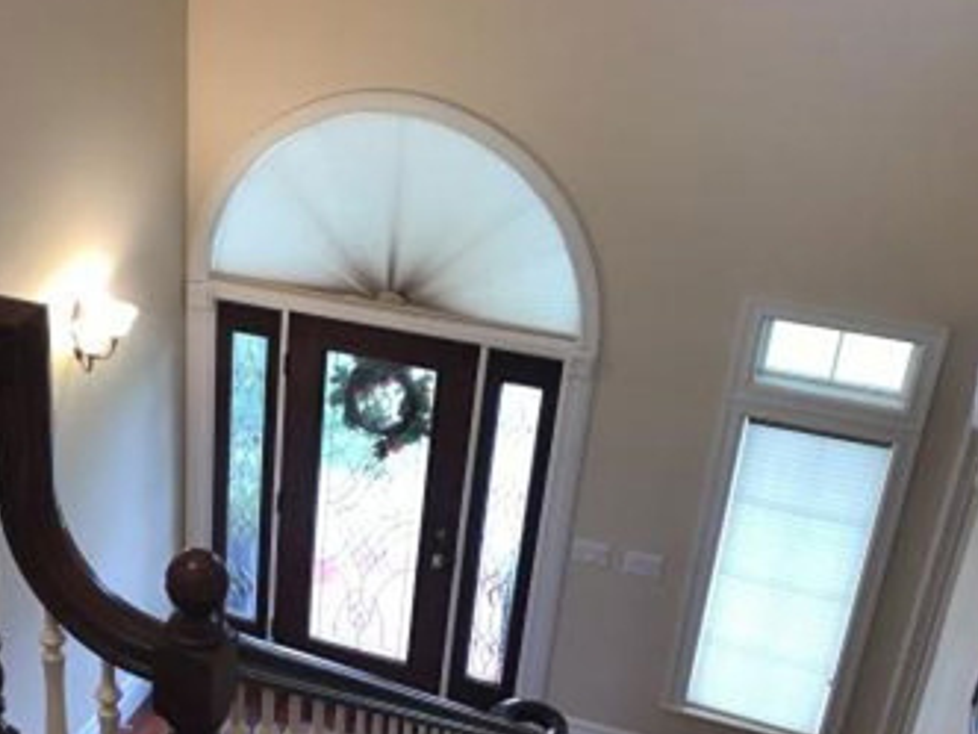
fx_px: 1526
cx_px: 227
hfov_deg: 34.7
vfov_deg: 26.6
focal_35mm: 54
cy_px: 575
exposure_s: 1/30
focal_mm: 3.99
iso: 20
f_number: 1.8
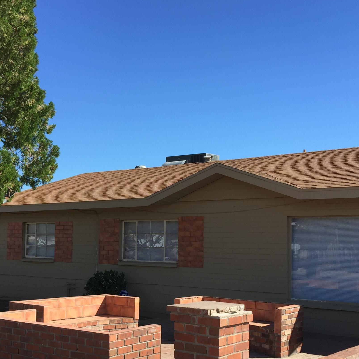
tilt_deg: +1.4
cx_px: 167
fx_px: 563
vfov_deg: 35.0
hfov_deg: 35.3
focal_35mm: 48
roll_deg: -0.4
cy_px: 242
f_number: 2.2
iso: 32
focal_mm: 4.15
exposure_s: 1/1236
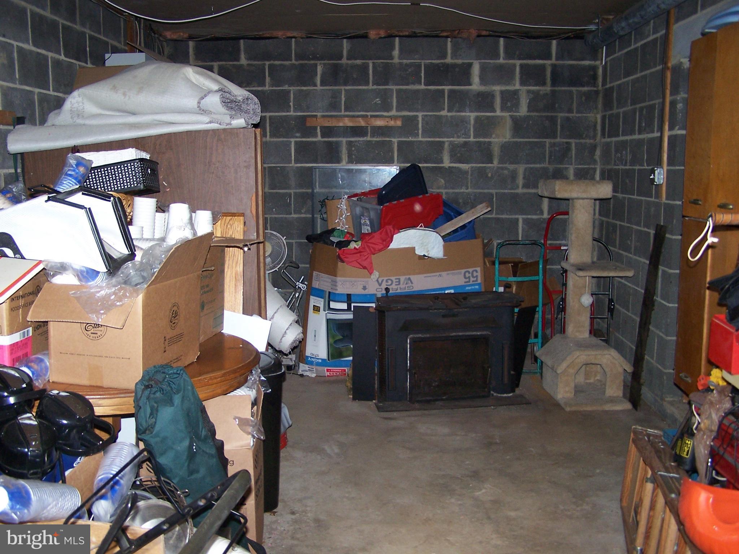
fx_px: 811
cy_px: 277
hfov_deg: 49.0
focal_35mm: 38
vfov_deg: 37.7
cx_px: 370
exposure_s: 1/60
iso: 140
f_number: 2.8
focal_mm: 6.3
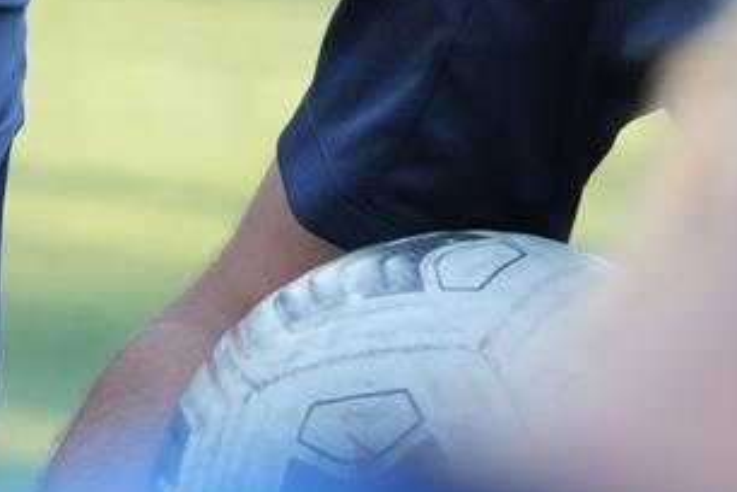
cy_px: -248
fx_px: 7615
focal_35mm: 372
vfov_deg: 3.7
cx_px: -626
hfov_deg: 5.4
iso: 1000
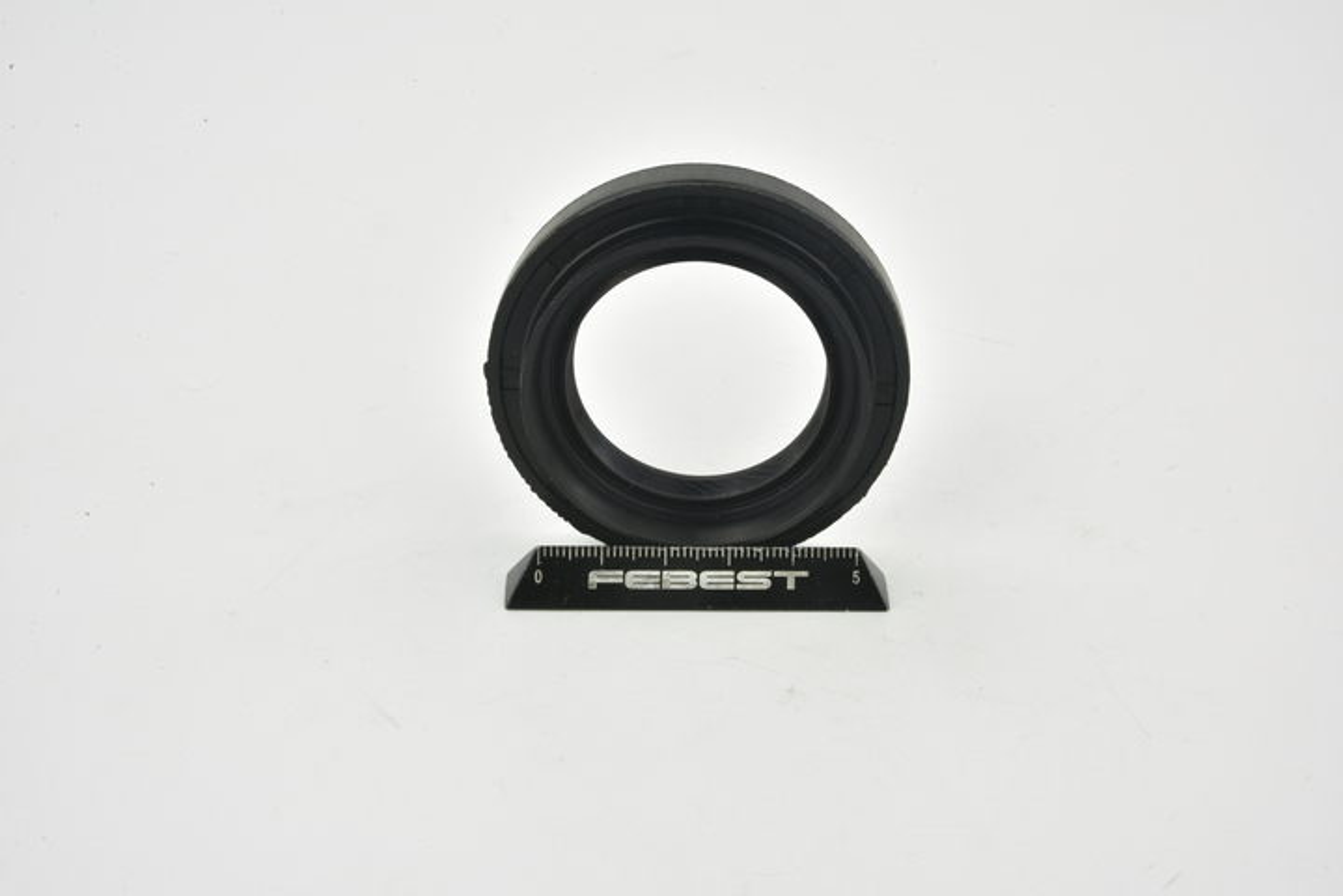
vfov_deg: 22.6
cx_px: 672
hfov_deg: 33.4
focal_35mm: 60
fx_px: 2238
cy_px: 448
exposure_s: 1/2.5
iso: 64
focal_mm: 60
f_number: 32
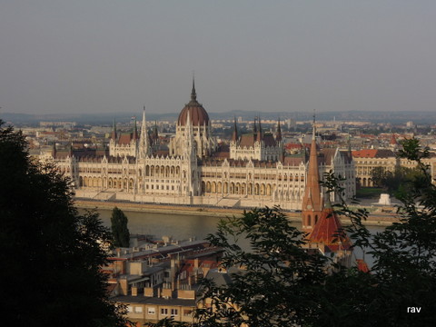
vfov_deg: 14.8
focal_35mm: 100
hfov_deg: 19.6
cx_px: 218
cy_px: 164
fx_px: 1260
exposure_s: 1/640
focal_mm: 17.9
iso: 160
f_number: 5.5
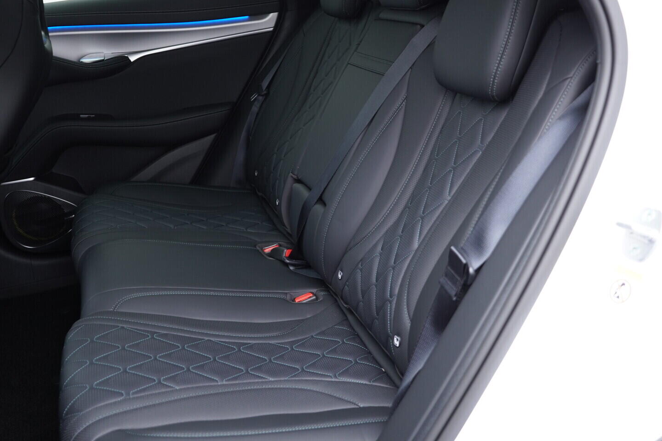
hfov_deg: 53.1
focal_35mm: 36
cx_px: 331
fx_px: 662
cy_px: 220
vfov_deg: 36.9
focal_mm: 24
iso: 400
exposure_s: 1/40
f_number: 2.8
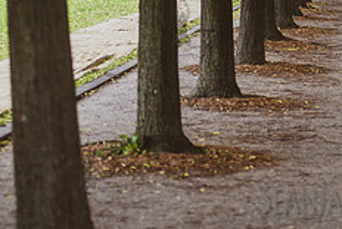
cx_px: 371
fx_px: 1901
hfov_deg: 10.2
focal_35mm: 200
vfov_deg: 6.8
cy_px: -51
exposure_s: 1/640
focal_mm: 80
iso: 200
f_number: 2.8
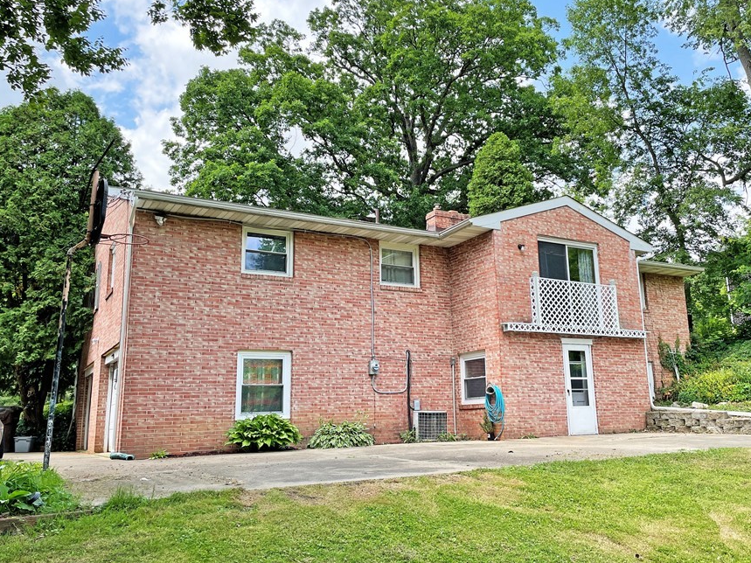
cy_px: 269
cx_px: 425
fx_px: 672
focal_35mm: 31
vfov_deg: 45.4
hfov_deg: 58.2
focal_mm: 4.2
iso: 32
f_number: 1.6
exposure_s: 1/1195
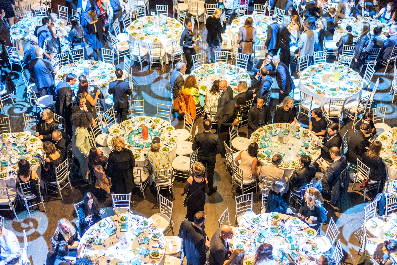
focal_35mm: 50
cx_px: 198
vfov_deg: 27.0
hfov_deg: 39.6
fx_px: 552
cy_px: 132
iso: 1600
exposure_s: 1/200
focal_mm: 50
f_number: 1.8
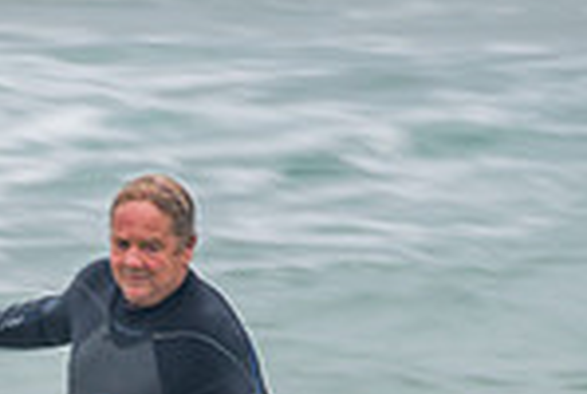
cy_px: 684
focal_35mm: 1940
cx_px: 32
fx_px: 31696
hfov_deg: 1.1
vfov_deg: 0.7
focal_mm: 500
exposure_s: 1/20
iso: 64
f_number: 10
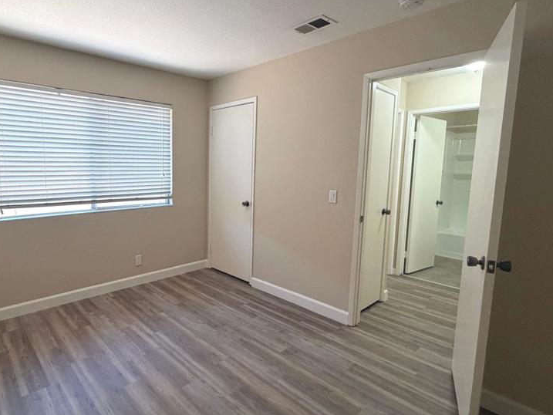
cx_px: 225
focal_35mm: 20
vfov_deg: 66.0
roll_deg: -0.7
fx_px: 320
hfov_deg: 80.9
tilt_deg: -5.3
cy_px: 201
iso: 250
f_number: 2.2
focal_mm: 2.22
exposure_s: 1/120
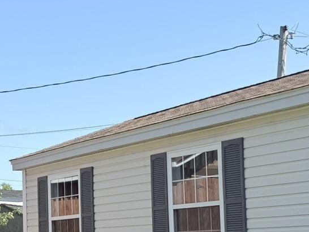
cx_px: 63
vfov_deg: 16.3
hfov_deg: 21.5
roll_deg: +2.3
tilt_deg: +2.3
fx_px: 804
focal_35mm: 90
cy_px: 188
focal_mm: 6.76
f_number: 1.78
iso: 80
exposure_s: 1/2907
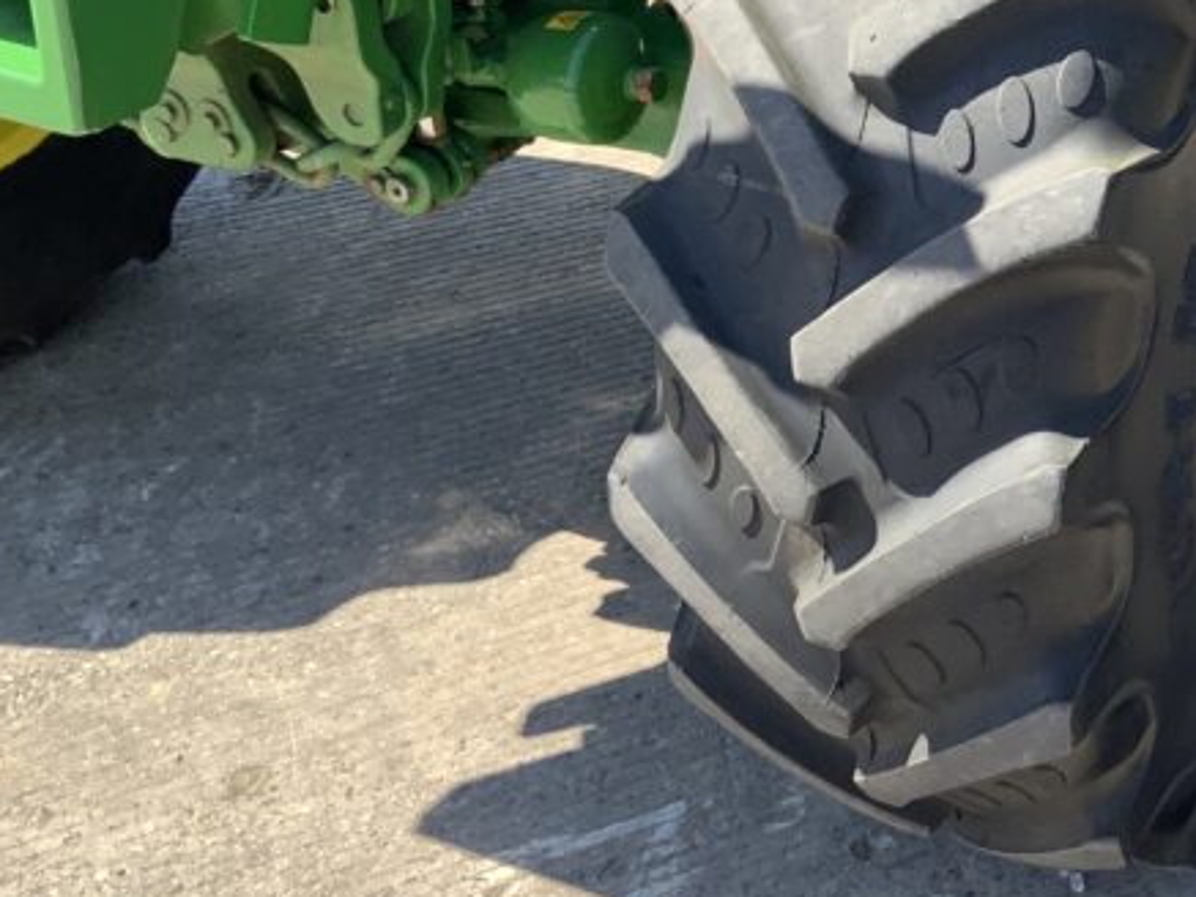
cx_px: 1243
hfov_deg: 26.7
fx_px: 2350
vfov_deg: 21.3
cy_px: 148
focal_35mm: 68
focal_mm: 3
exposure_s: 1/450
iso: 16
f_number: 1.8
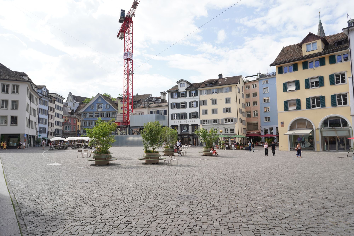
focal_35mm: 24
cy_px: 118
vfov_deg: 53.1
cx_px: 177
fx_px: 236
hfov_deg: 73.7
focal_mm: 24
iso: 100
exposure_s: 1/100
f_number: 11
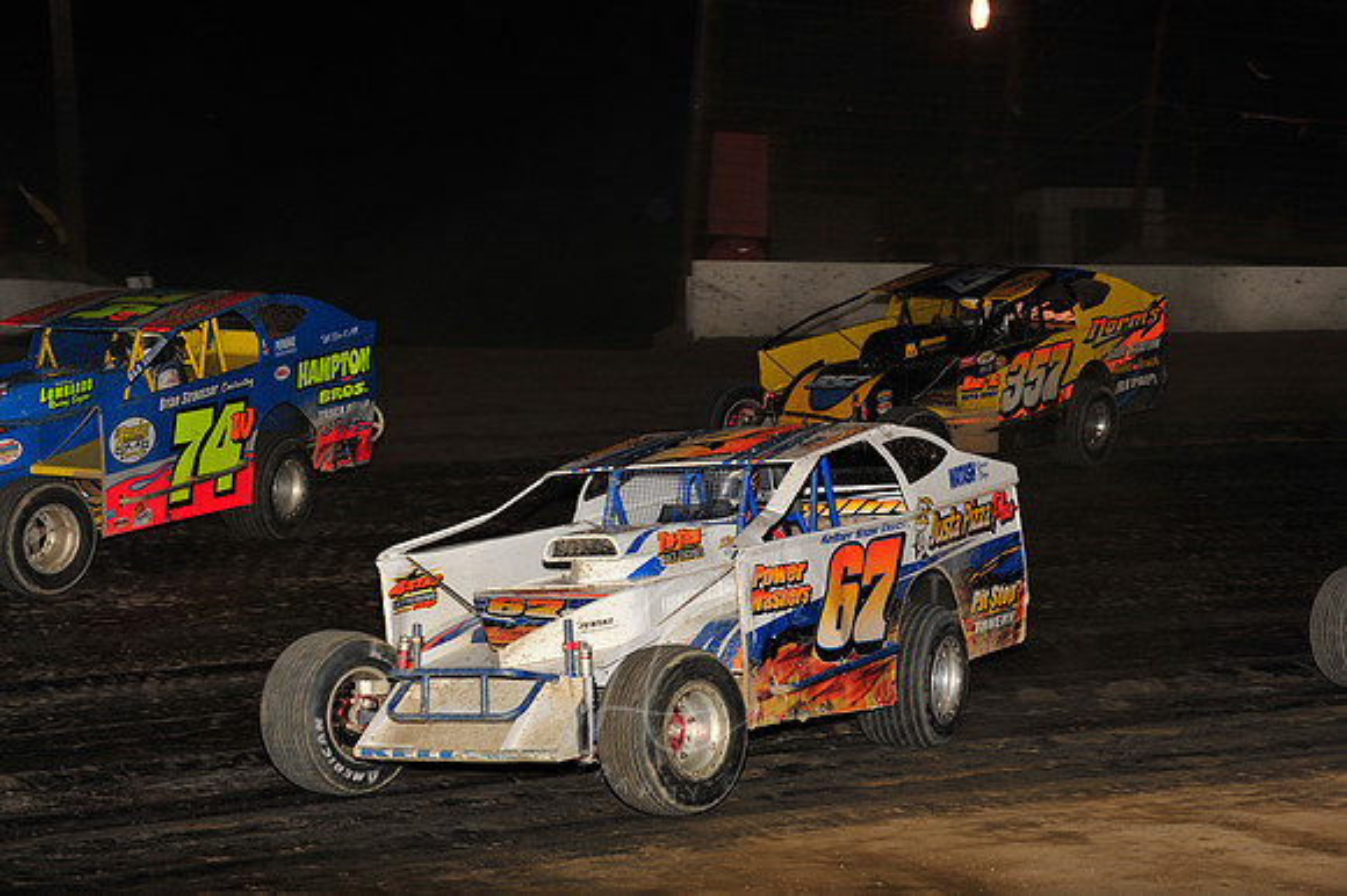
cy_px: 448
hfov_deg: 22.2
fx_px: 3440
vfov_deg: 14.8
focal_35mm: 92
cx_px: 674
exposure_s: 1/320
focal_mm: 92
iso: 800
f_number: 6.3
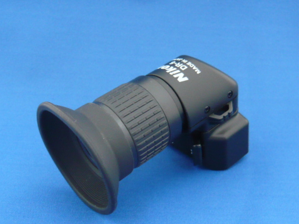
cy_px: 136
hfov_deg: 38.9
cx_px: 145
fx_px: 423
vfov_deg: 29.6
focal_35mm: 49
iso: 200
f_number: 2.8
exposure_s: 1/20
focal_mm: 4.6
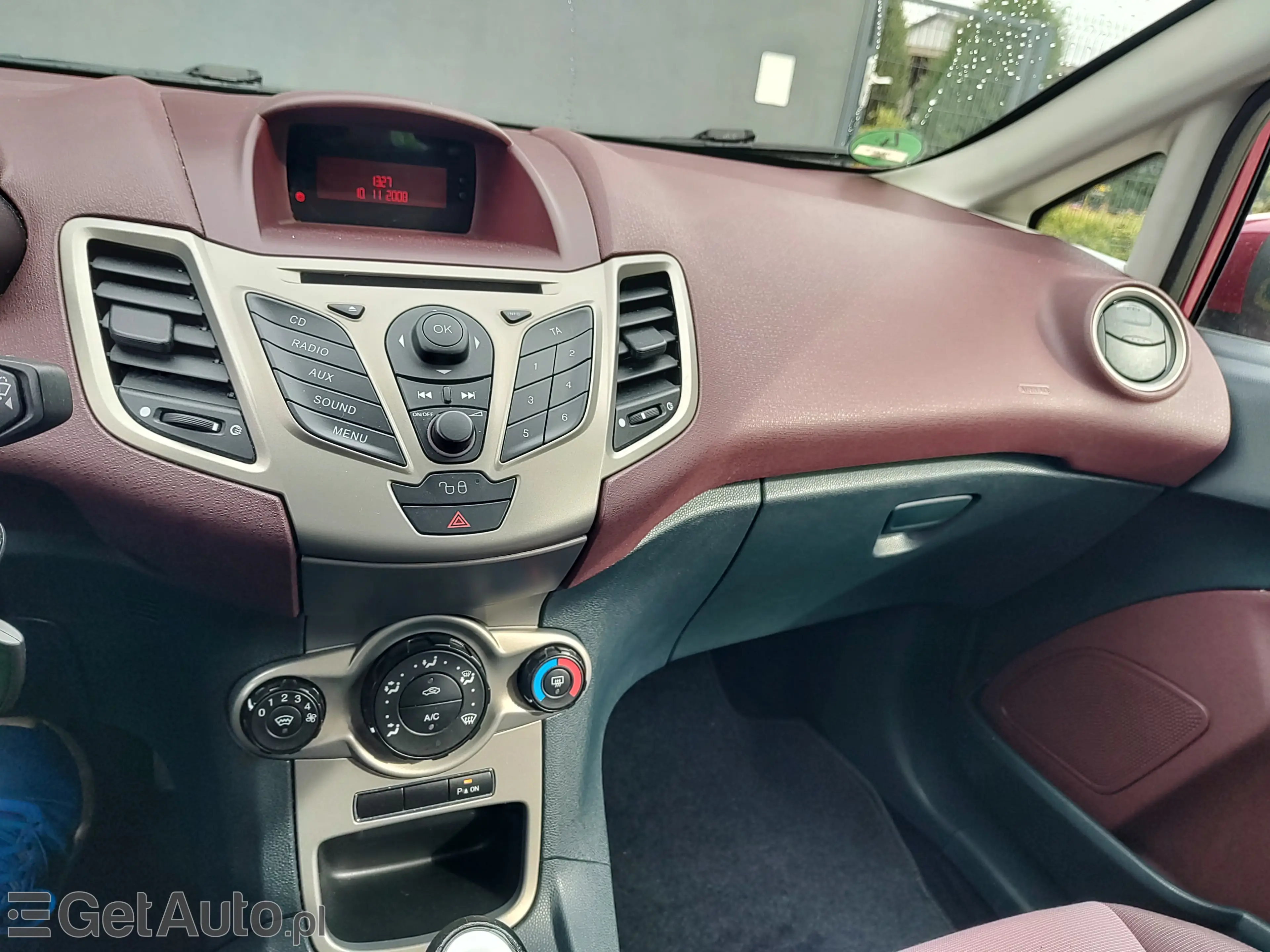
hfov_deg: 73.9
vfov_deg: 58.9
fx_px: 844
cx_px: 635
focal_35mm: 23
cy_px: 476
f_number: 1.8
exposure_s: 1/193
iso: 100
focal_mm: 5.56
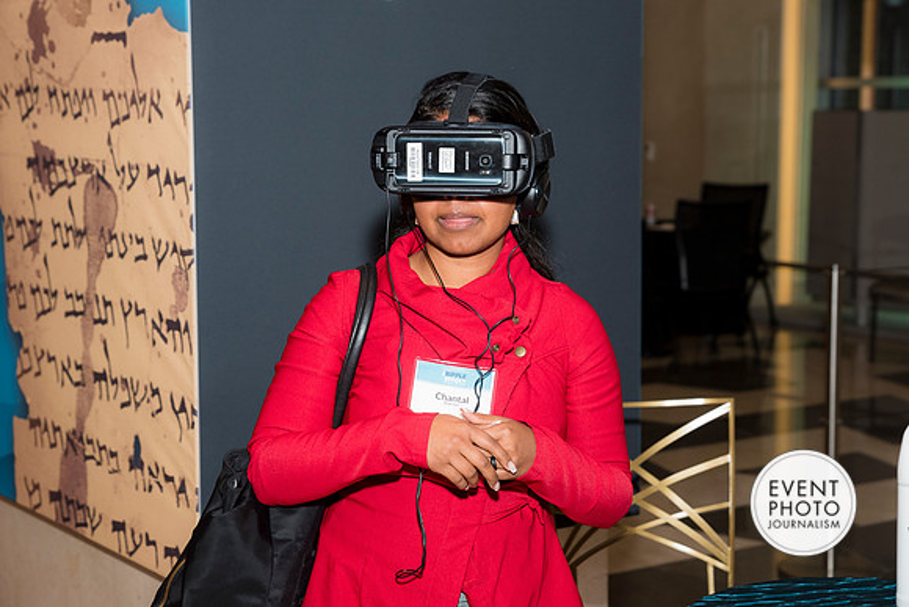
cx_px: 454
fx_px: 1768
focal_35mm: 70
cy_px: 304
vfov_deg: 19.5
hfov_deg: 28.8
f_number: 5.6
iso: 800
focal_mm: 70
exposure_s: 1/125
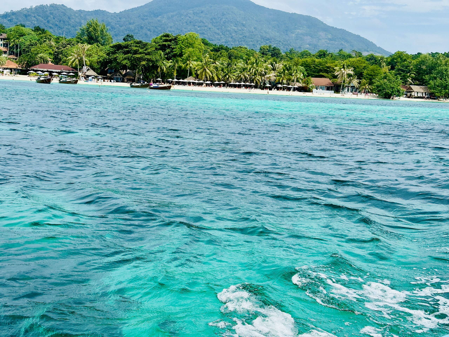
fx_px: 623
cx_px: 224
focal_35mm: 48
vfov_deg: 30.3
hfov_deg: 39.7
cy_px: 168
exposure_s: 1/4785
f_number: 1.78
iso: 64
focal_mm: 6.86
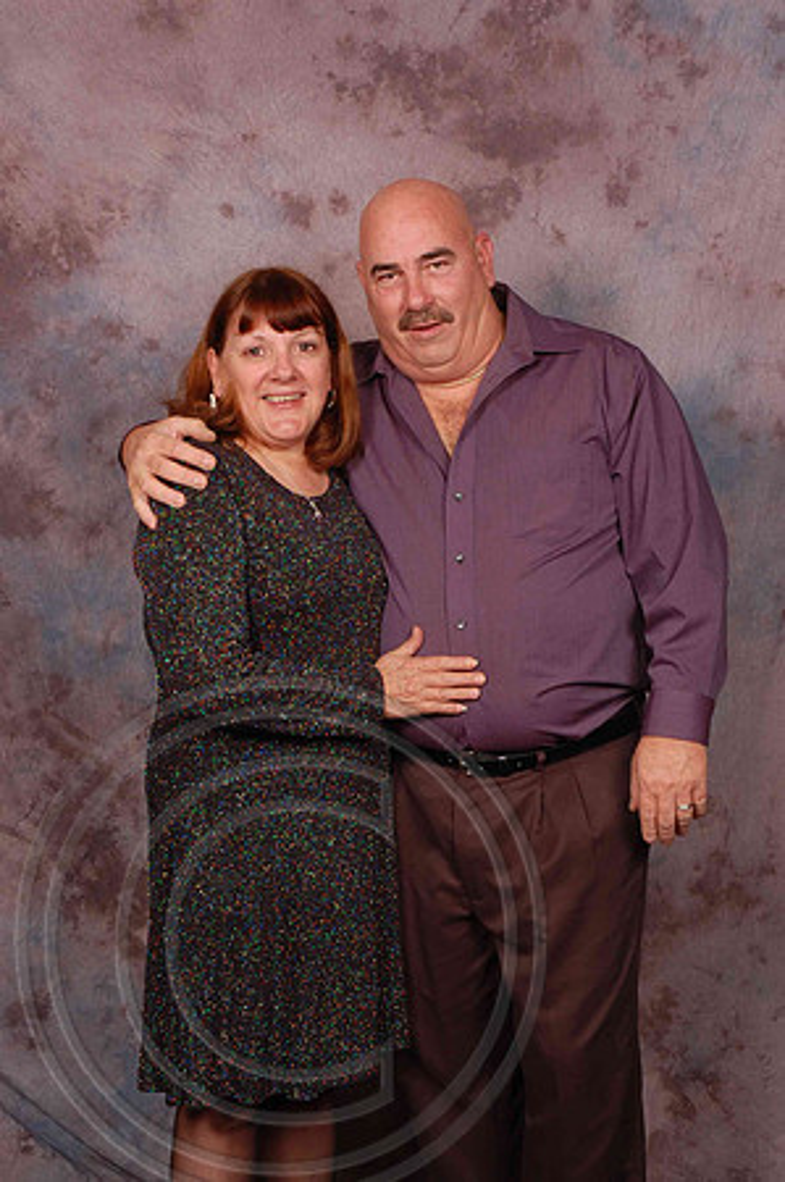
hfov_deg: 23.7
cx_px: 392
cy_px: 591
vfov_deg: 35.1
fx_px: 1869
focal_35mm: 57
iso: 200
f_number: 10
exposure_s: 1/125
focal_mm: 38
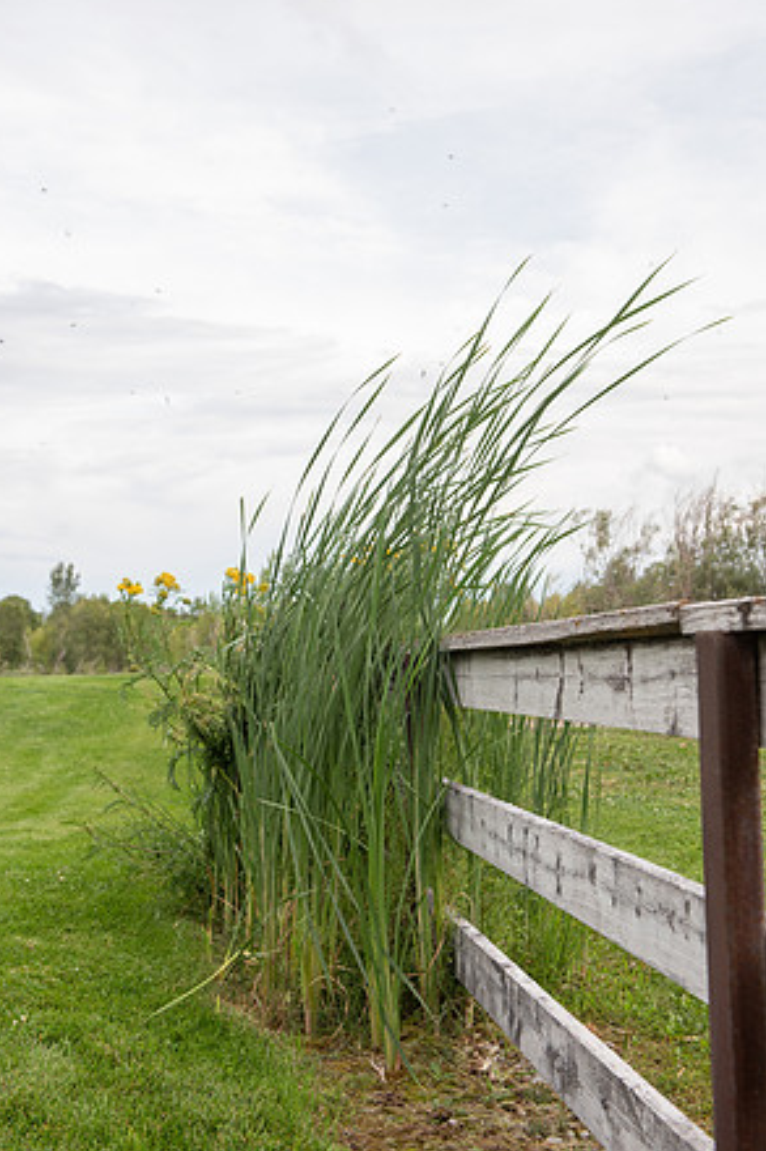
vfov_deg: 43.6
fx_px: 1437
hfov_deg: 29.8
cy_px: 570
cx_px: 376
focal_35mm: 45
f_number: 5.6
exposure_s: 1/500
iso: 400
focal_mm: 44
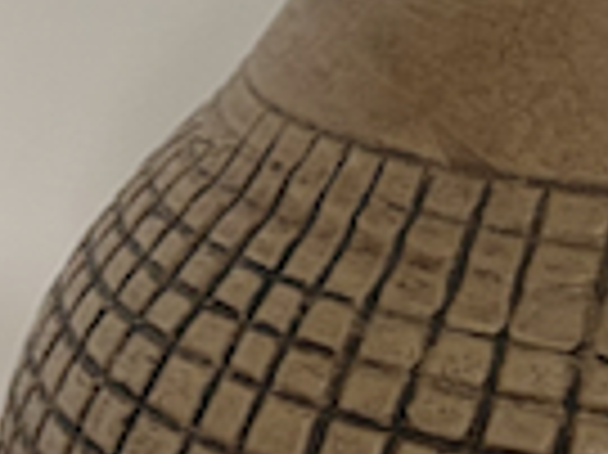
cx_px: -311
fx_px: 2702
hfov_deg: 12.2
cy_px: 238
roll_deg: +1.3
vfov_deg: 9.6
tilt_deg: -18.5
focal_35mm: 154
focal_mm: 5.7
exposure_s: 1/60
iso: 125
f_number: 1.5
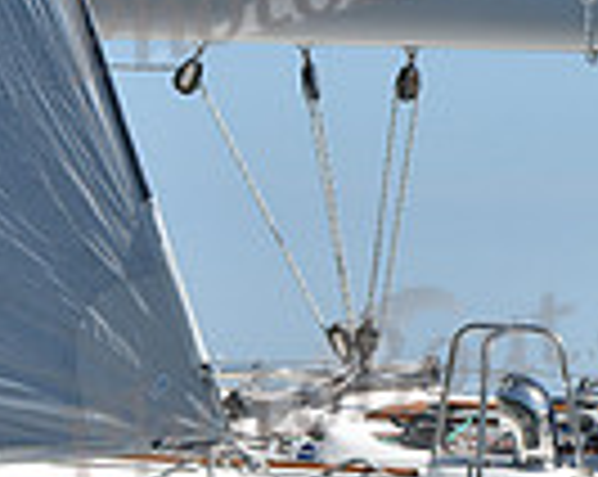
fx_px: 11982
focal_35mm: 678
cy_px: 551
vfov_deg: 2.3
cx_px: 931
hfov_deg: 2.9
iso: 250
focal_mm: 165
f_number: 7.1
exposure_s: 1/1600
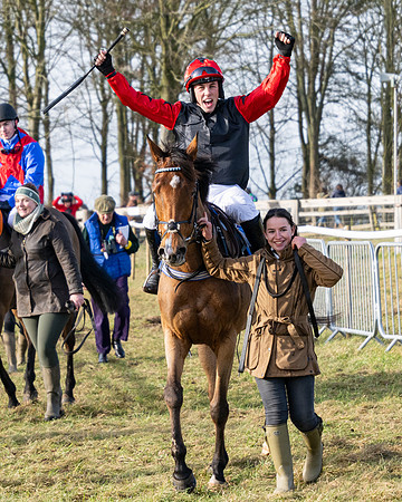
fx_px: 2710
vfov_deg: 10.6
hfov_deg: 8.5
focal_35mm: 182
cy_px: 210
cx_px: 180
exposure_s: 1/2000
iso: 400
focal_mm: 73
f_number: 4
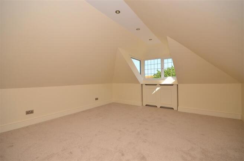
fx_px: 101
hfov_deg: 100.5
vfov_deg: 77.0
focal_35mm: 15
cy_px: 80
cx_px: 122
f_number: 8
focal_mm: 10
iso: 200
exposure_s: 1/200
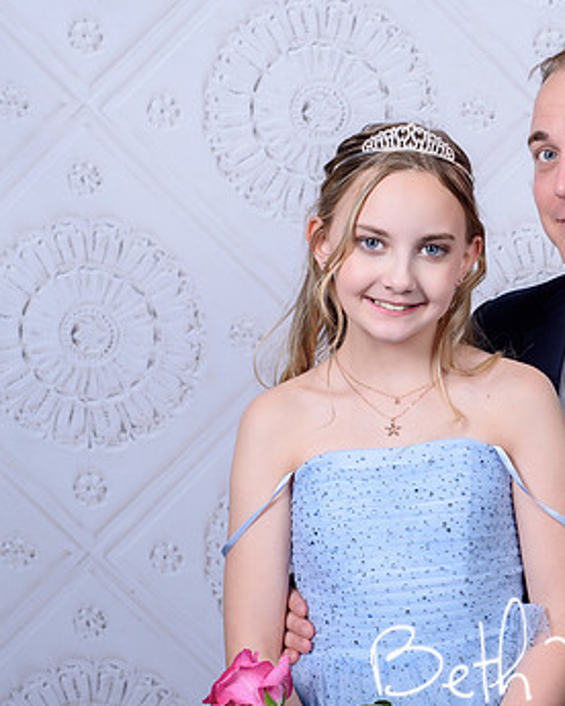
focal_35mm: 94
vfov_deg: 20.4
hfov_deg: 15.9
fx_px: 1965
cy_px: 345
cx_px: 640
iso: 100
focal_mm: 50
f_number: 5.6
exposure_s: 1/200
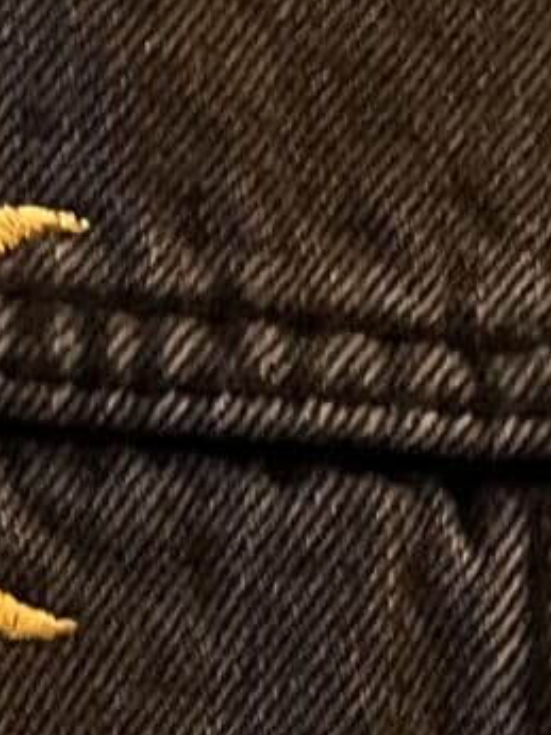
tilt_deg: -2.1
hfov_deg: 6.8
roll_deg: -0.9
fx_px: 4094
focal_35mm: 193
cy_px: 2005
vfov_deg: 8.9
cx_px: -1204
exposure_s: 1/25
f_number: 1.6
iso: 640
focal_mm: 5.1
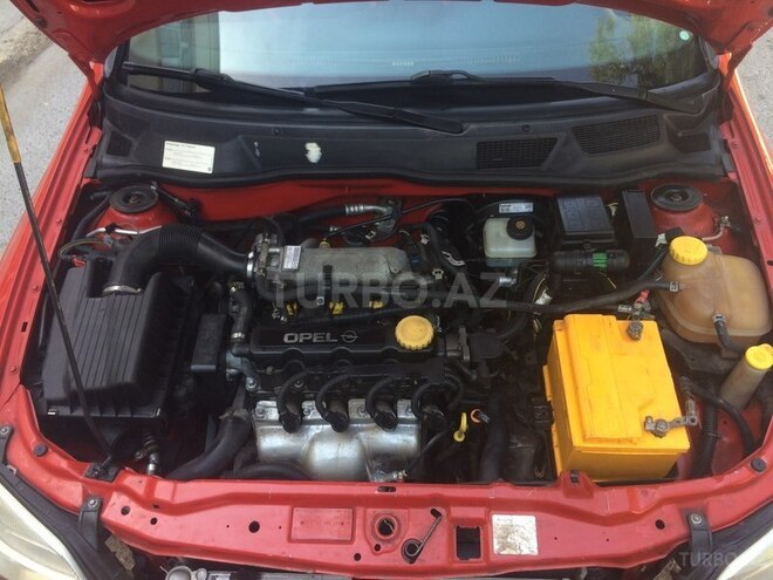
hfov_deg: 61.7
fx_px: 648
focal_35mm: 29
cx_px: 386
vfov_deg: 48.2
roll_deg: -2.2
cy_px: 290
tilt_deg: -44.3
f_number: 2.2
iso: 40
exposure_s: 1/100
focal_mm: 4.15
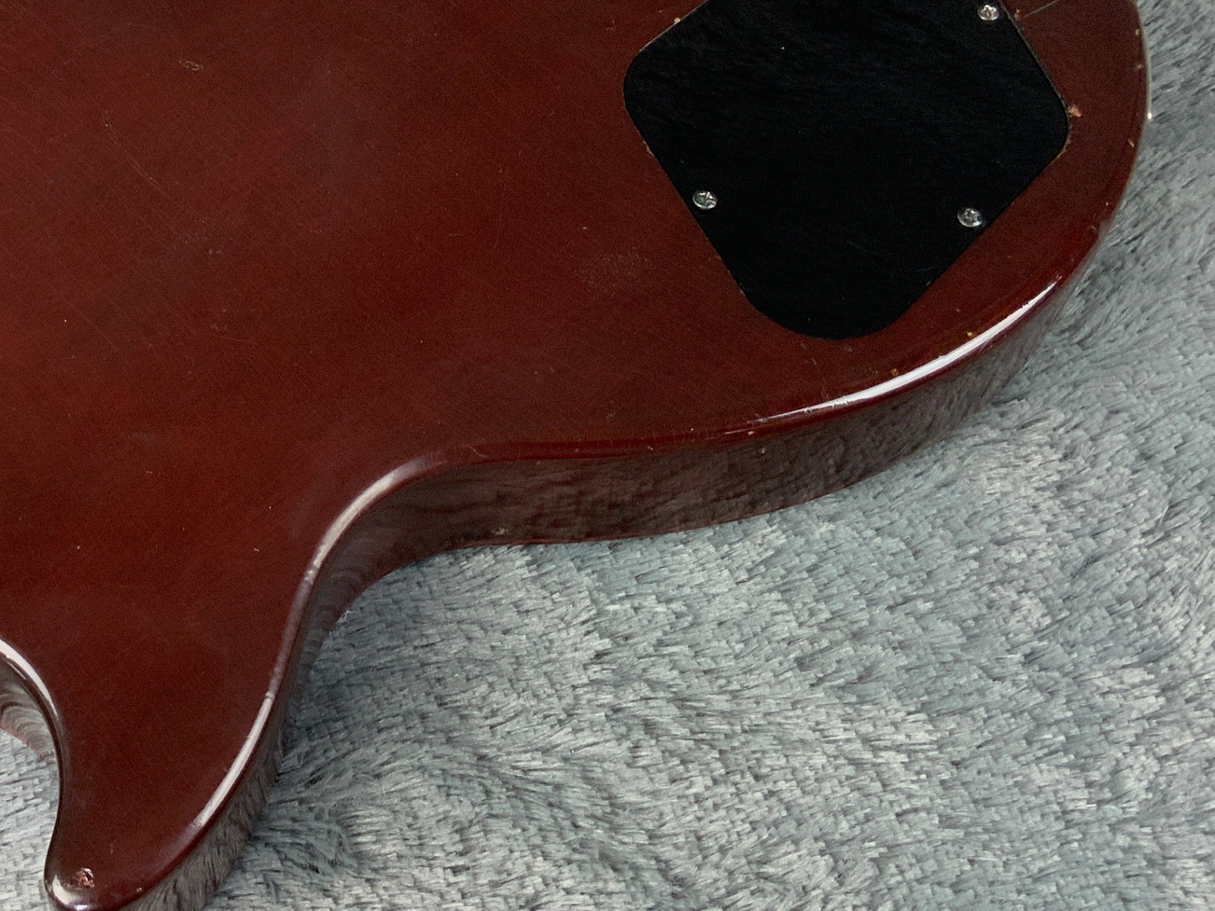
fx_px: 2001
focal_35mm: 57
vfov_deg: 25.5
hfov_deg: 32.8
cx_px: 242
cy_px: 275
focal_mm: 3
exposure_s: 1/50
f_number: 1.8
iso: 80
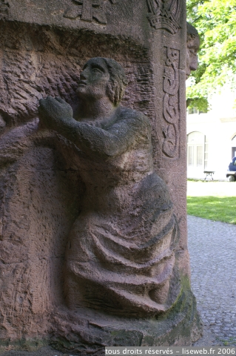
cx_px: 118
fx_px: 414
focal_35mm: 42
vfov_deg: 46.4
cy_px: 178
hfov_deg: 31.8
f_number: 5.6
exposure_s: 1/30
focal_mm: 28
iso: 100
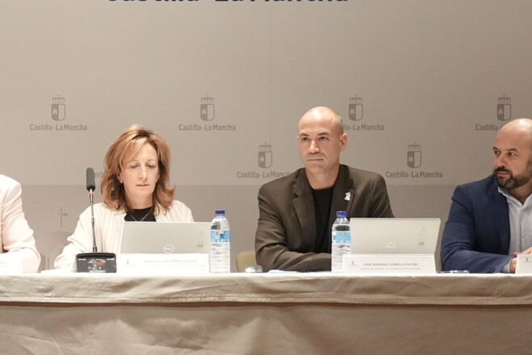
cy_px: 323
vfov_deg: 8.0
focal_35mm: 172
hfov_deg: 11.5
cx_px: -210
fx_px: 2542
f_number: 4
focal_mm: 44
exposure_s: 1/200
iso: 2500
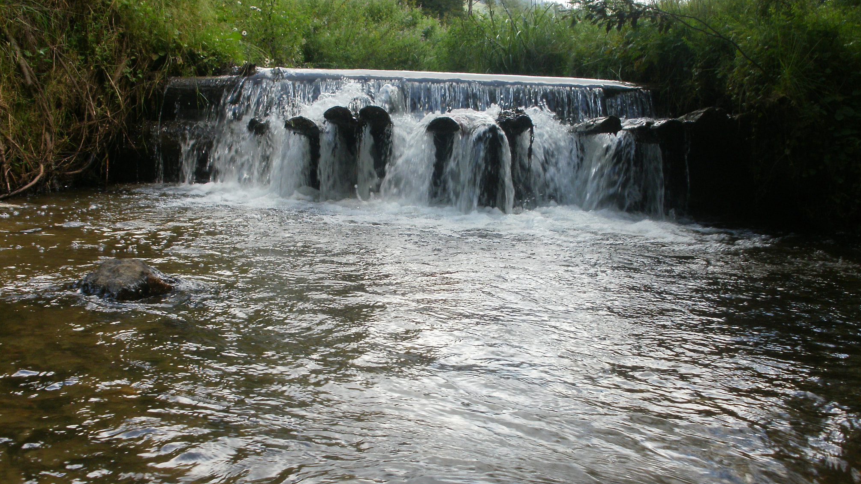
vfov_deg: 29.5
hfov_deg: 50.5
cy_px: 325
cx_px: 439
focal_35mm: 40
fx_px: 913
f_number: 5.6
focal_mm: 6.3
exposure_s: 1/80
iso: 100
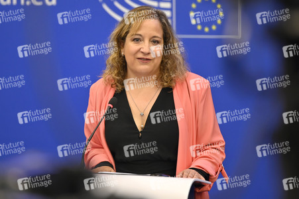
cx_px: 150
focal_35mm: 190
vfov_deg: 7.2
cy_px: 100
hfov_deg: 10.8
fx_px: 1577
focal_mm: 190
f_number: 2.8
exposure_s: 1/320
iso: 1600
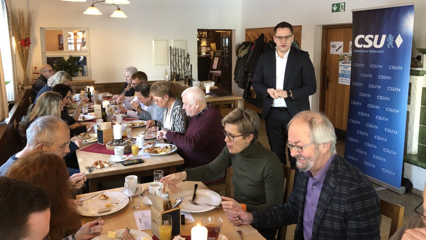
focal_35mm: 31
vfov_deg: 37.6
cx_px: 211
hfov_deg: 62.6
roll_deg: +0.5
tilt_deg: -8.5
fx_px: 350
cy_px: 95
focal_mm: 3.99
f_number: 1.8
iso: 80
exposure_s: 1/17
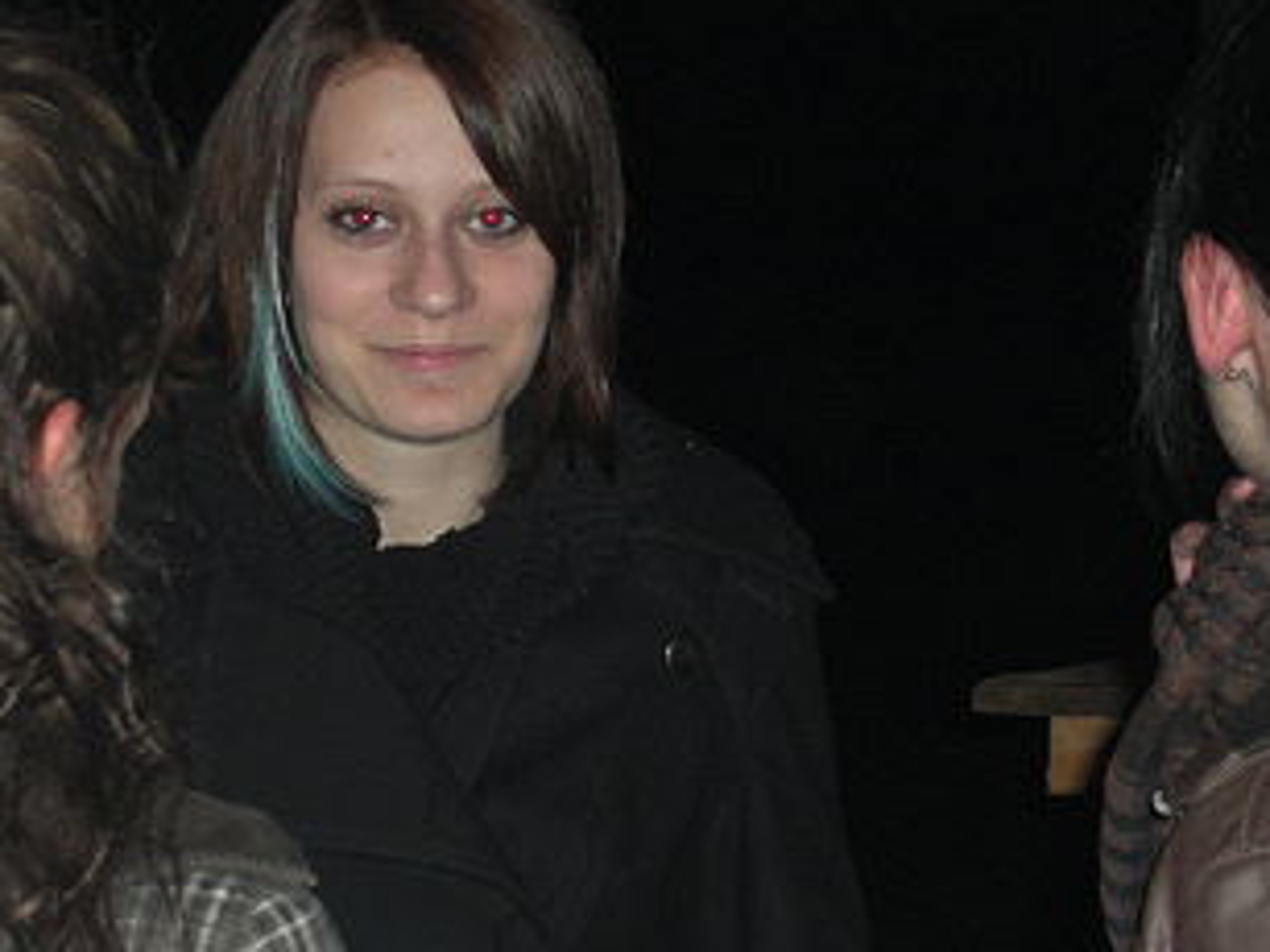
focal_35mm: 138
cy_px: 515
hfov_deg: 14.3
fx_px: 5061
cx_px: 689
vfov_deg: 10.7
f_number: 4.4
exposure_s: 1/60
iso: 200
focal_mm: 16.6
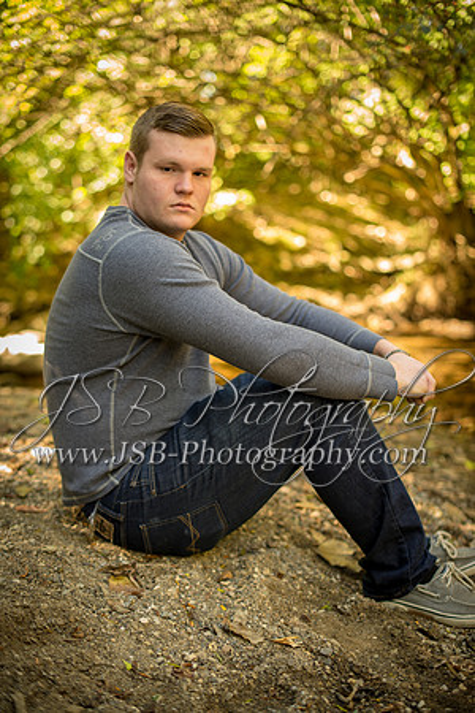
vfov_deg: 39.6
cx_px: 238
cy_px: 356
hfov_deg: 27.0
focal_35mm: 50
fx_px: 990
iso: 200
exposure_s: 1/100
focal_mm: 50
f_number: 2
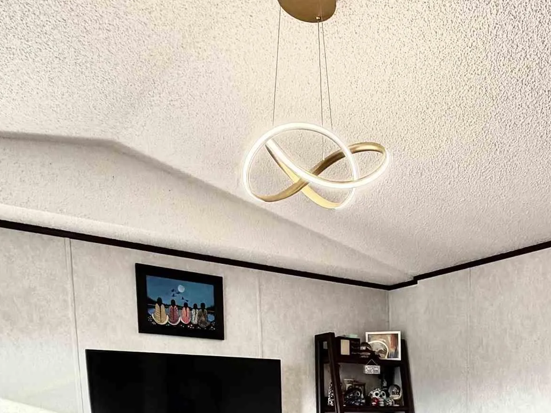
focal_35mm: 37
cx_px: 370
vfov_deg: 31.9
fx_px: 589
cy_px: 500
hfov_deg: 49.2
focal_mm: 2.22
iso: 200
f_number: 2.2
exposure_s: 1/121
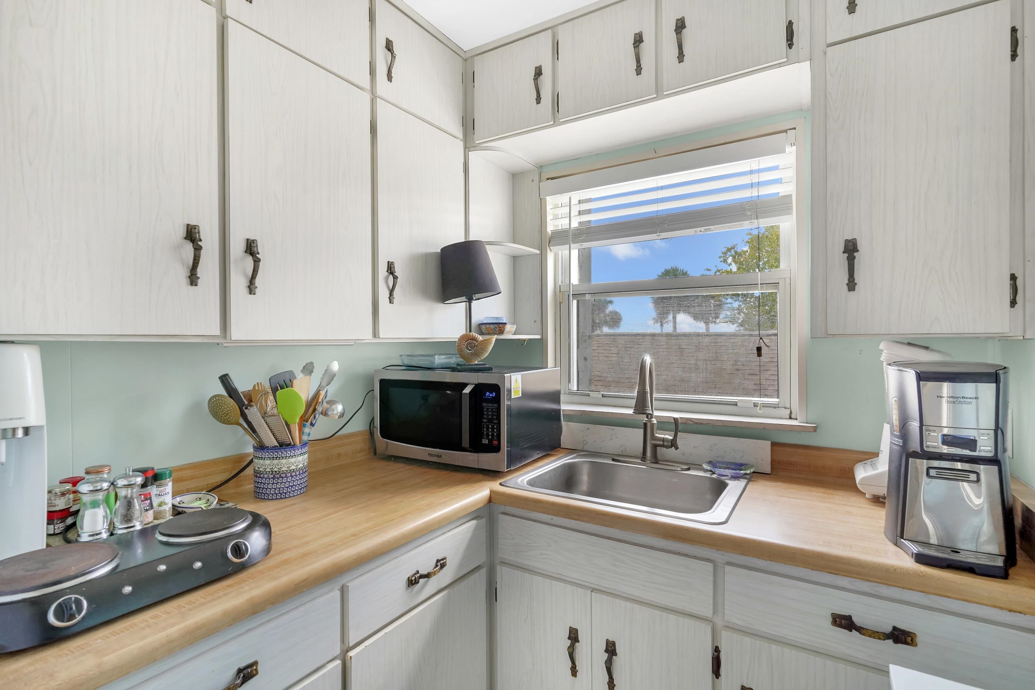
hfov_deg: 93.3
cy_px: 345
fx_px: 489
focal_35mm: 17
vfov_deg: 70.4
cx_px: 518
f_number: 8
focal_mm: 17
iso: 100
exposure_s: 1/8
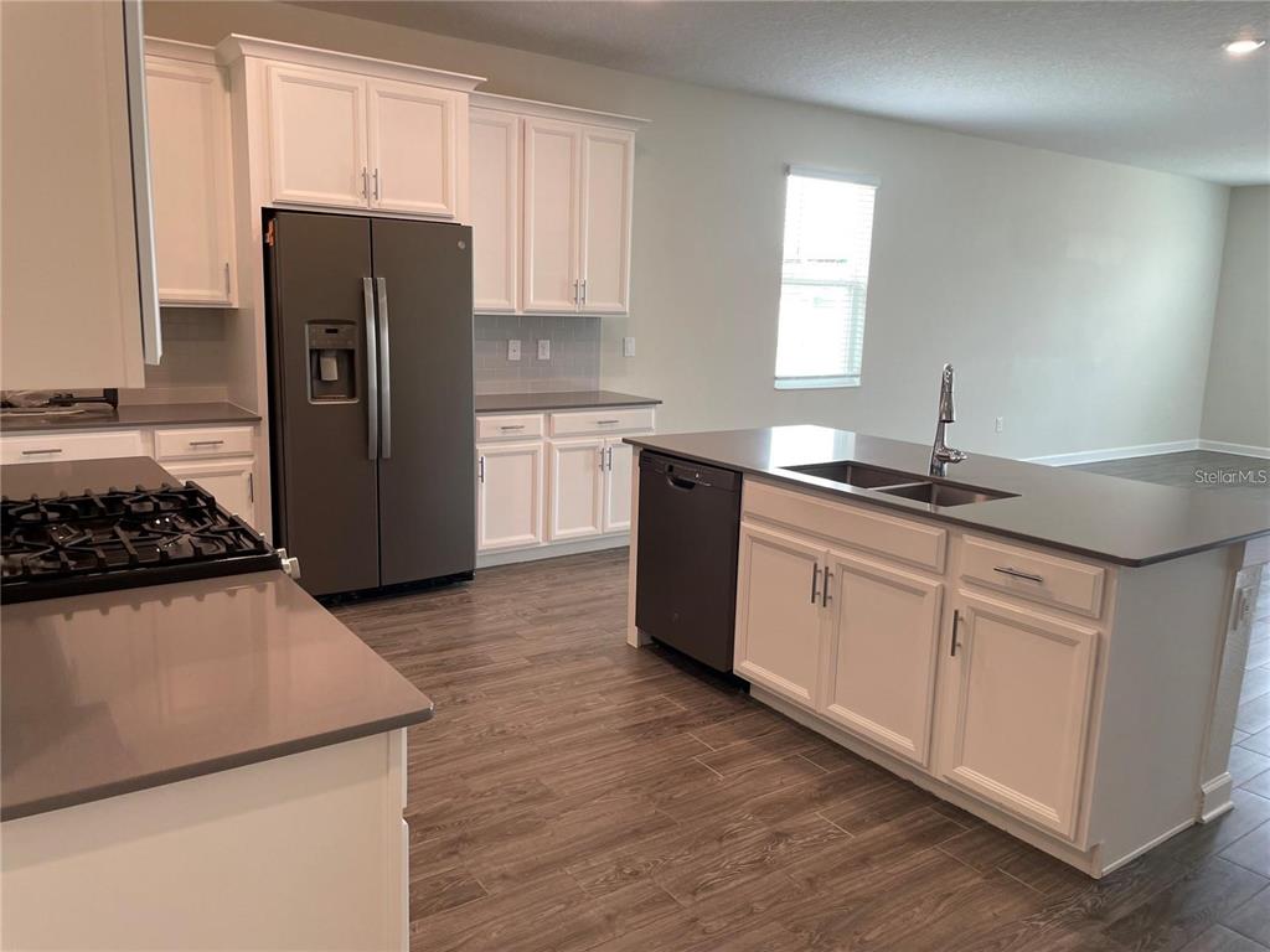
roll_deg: -1.2
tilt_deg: -10.1
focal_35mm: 26
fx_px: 954
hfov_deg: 67.3
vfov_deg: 53.1
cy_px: 476
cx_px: 635
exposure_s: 1/60
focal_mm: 4.2
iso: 64
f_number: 1.6
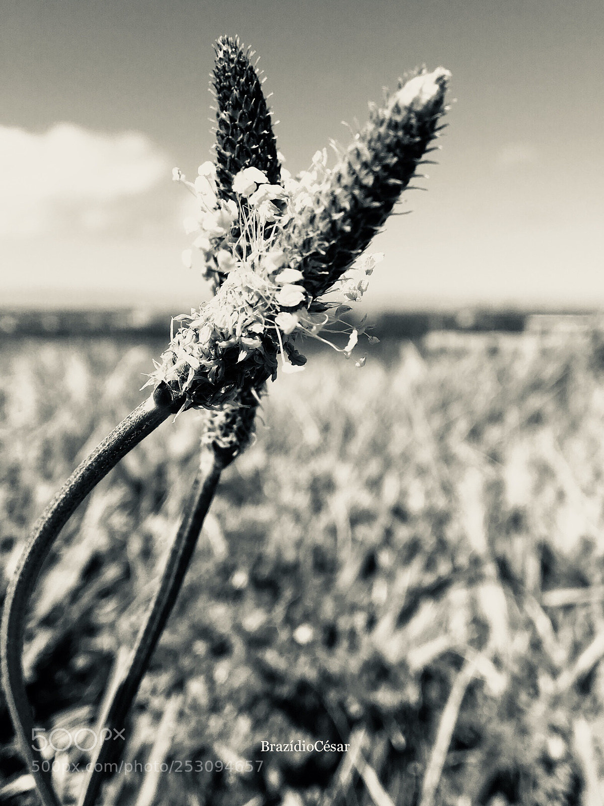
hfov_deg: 48.2
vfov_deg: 61.7
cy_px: 403
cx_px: 302
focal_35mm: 29
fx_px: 675
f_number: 2.2
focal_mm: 4.15
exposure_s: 1/1709
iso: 25
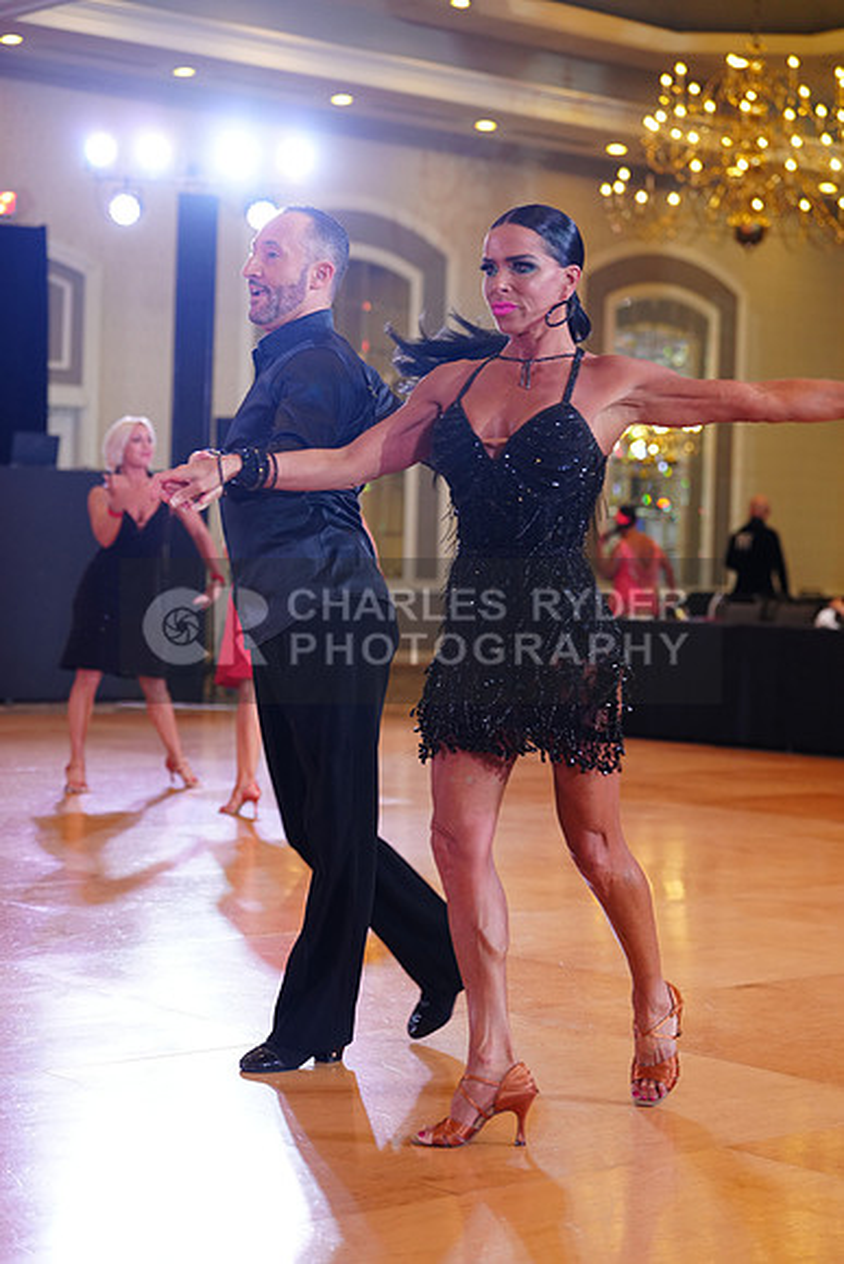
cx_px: 422
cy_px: 632
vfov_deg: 28.8
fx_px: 2460
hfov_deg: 19.5
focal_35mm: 70
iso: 1000
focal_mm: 70
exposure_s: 1/200
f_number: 3.2
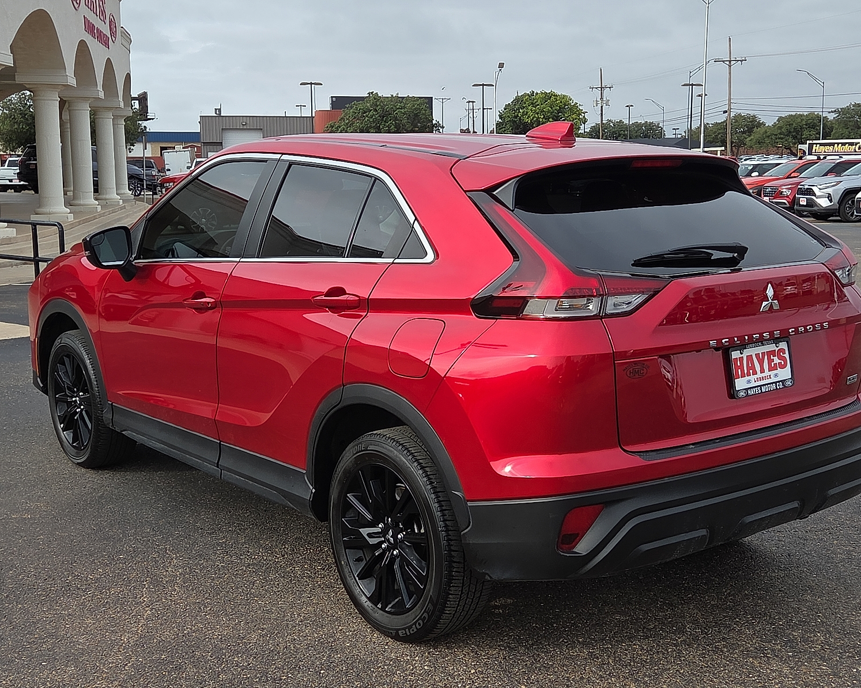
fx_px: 1172
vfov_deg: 32.7
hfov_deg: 40.3
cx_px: 460
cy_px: 345
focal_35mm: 46
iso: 76
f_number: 1.8
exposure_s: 1/2500
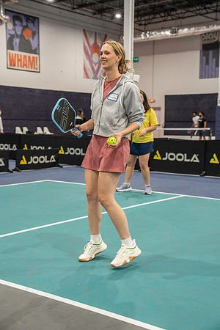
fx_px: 495
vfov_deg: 36.9
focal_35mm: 54
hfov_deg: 25.1
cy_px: 165
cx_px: 110
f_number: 4
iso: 1600
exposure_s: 1/160
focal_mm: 54
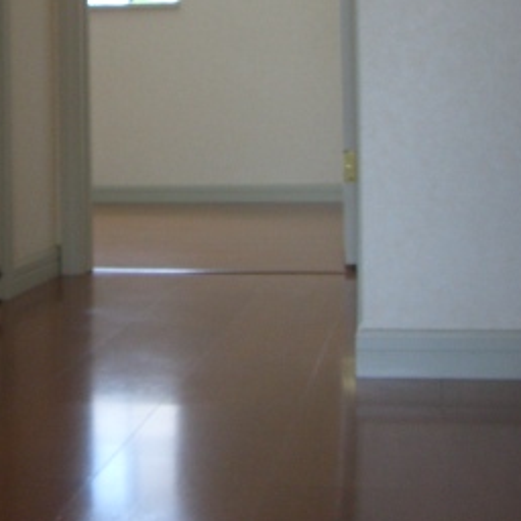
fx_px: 1430
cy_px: 61
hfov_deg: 20.4
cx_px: 96
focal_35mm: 84
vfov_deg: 20.3
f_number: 2.7
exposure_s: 1/60
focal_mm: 6.2
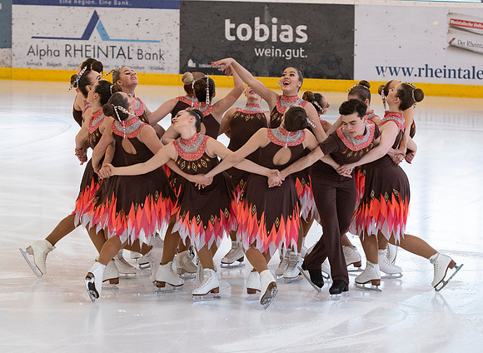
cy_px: 155
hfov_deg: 8.2
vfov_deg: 6.0
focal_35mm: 245
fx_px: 3382
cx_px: 258
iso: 640
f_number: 4
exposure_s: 1/320
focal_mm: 112
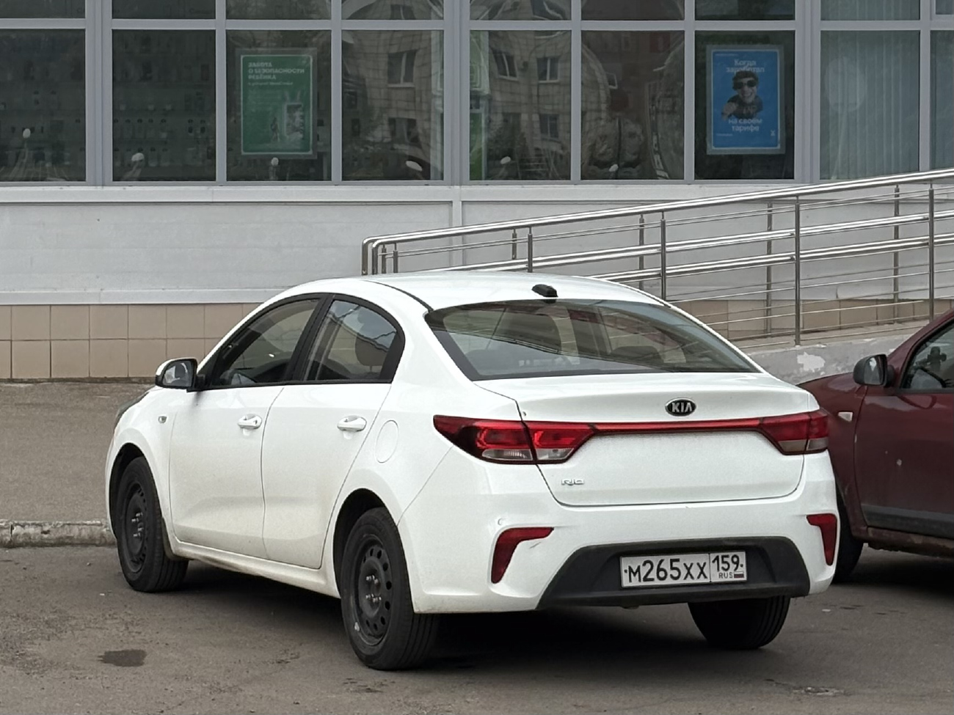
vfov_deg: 28.0
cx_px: 477
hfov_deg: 36.8
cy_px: 358
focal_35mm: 52
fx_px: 1433
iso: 32
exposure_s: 1/1393
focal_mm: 5.96
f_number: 1.6
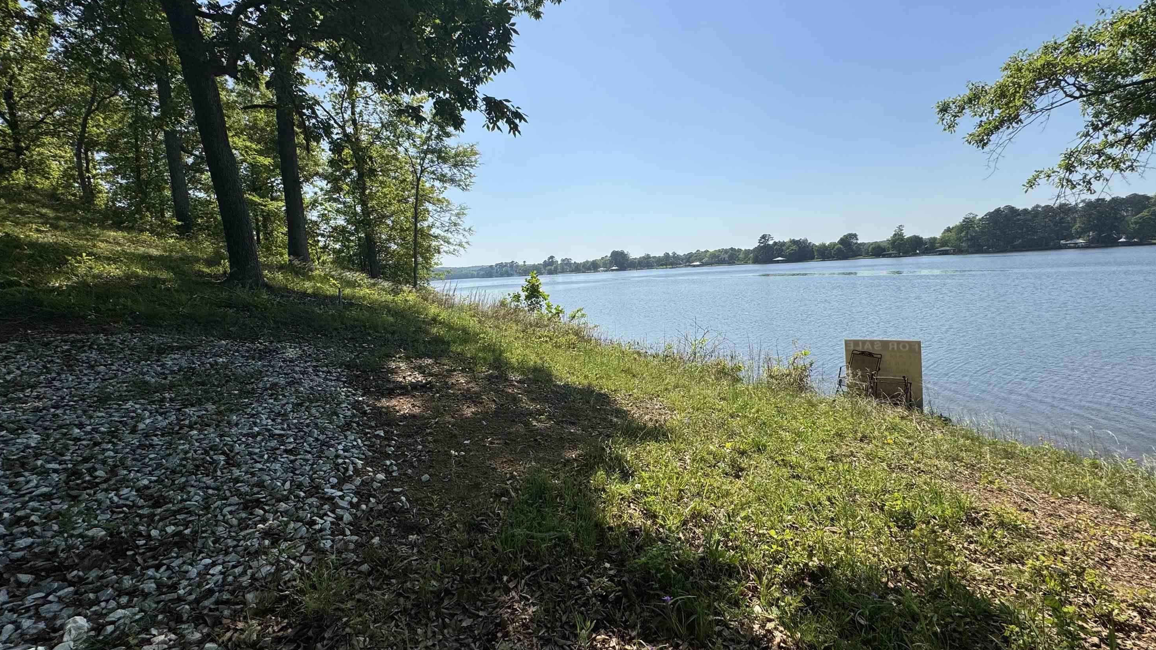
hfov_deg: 99.3
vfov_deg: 67.1
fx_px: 490
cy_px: 337
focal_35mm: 16
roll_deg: +2.4
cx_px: 602
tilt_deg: -8.2
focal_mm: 2.22
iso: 50
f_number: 2.2
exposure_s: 1/3390
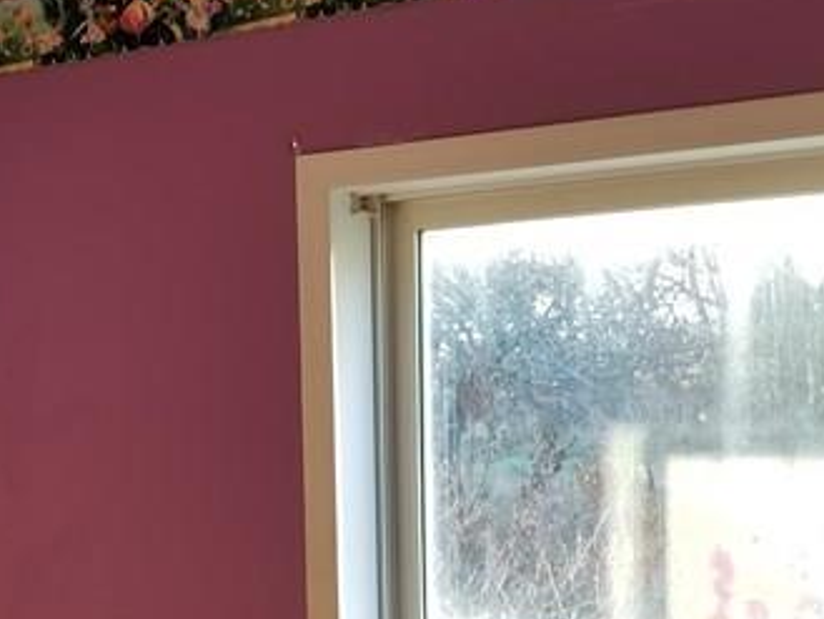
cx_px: 133
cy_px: 604
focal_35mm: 81
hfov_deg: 23.7
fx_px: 1929
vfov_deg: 17.8
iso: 50
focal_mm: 4.25
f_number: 1.7
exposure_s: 1/56
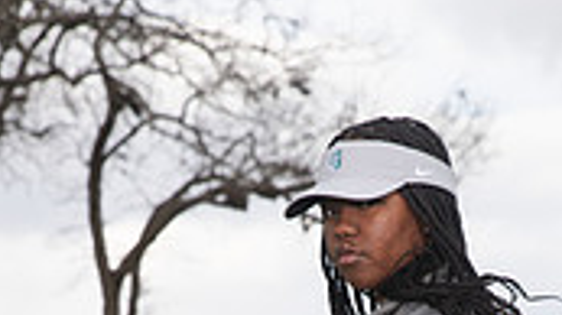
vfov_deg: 6.9
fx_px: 2516
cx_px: 406
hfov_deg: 12.7
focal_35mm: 169
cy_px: 695
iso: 100
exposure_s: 1/320
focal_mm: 62
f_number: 6.3
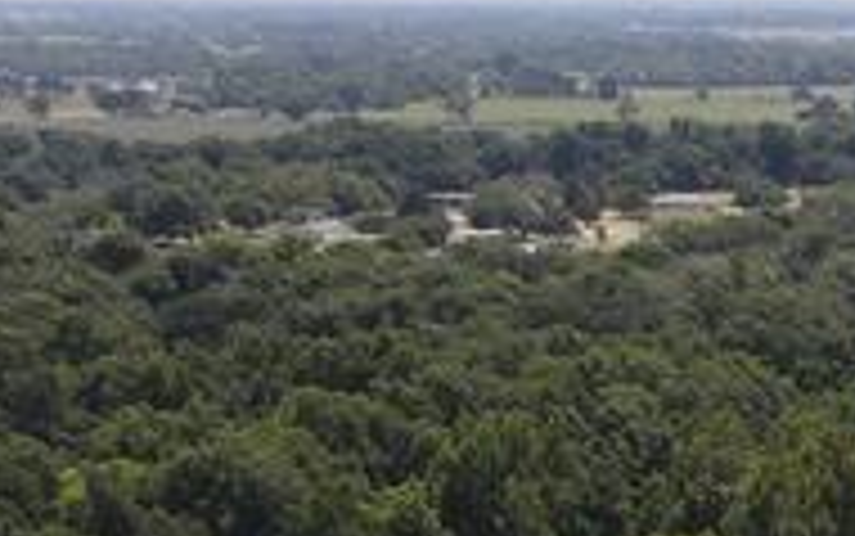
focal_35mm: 137
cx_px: 2061
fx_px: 3194
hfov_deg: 12.1
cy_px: 1369
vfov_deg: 8.6
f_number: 2.8
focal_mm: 4.5
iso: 100
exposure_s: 1/640
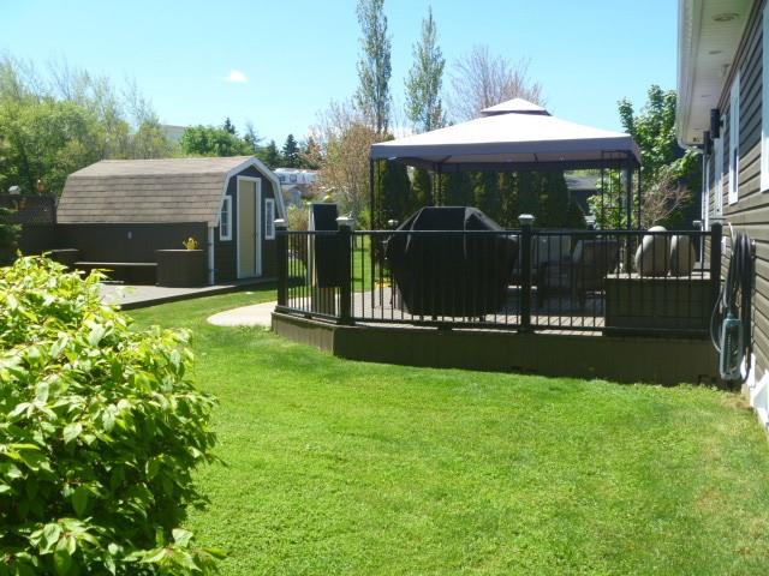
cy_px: 288
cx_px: 384
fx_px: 778
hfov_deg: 52.6
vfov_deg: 40.7
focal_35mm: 35
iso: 80
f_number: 4.5
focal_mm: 6.3
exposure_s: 1/200
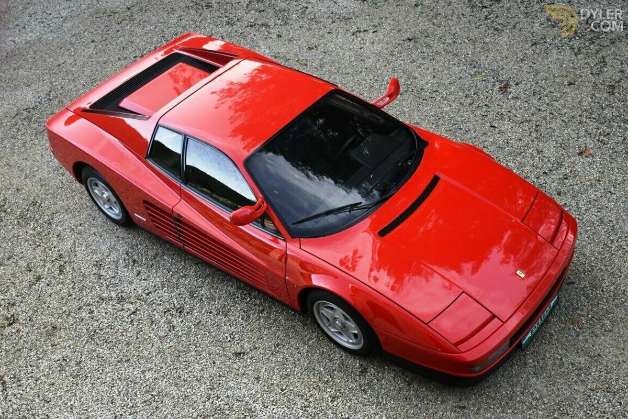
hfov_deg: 53.1
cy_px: 210
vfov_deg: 36.9
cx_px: 314
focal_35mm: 36
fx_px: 628
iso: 560
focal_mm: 24
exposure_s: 1/250
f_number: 3.8
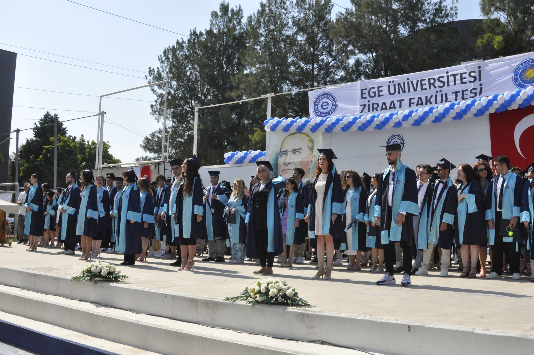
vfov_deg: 36.8
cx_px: 267
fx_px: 533
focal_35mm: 36
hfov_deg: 53.2
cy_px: 178
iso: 1250
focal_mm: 24
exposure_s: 1/800
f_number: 14
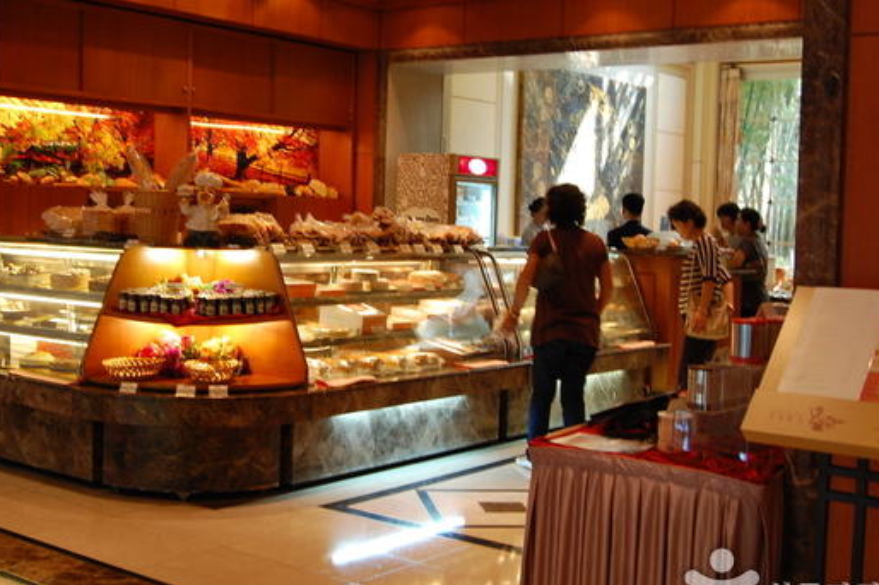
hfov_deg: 40.3
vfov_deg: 27.5
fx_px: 1196
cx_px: 369
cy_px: 261
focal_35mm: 49
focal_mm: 24
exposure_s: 1/20
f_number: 7.1
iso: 800
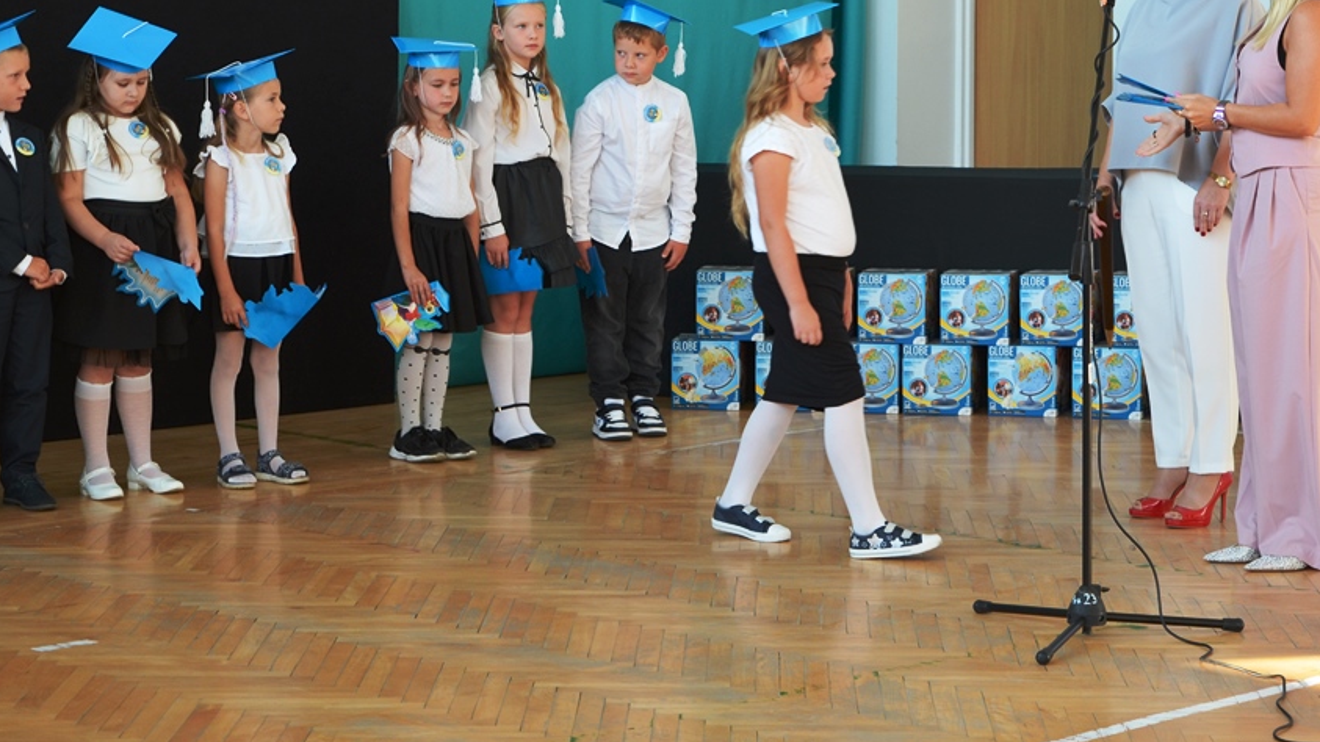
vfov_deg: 12.2
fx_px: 3465
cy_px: 252
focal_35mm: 99
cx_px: 722
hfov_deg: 21.6
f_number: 5.6
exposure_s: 1/80
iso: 400
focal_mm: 52
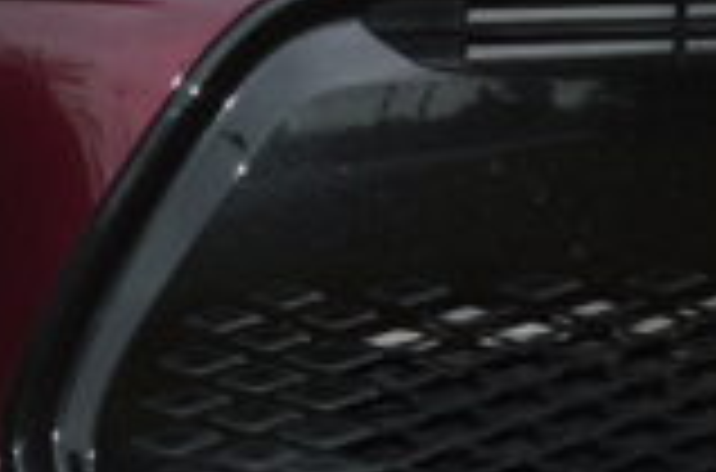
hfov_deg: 9.5
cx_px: 275
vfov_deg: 6.2
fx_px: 4323
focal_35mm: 218
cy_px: -200
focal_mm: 30
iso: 100
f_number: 5.6
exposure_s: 1/200
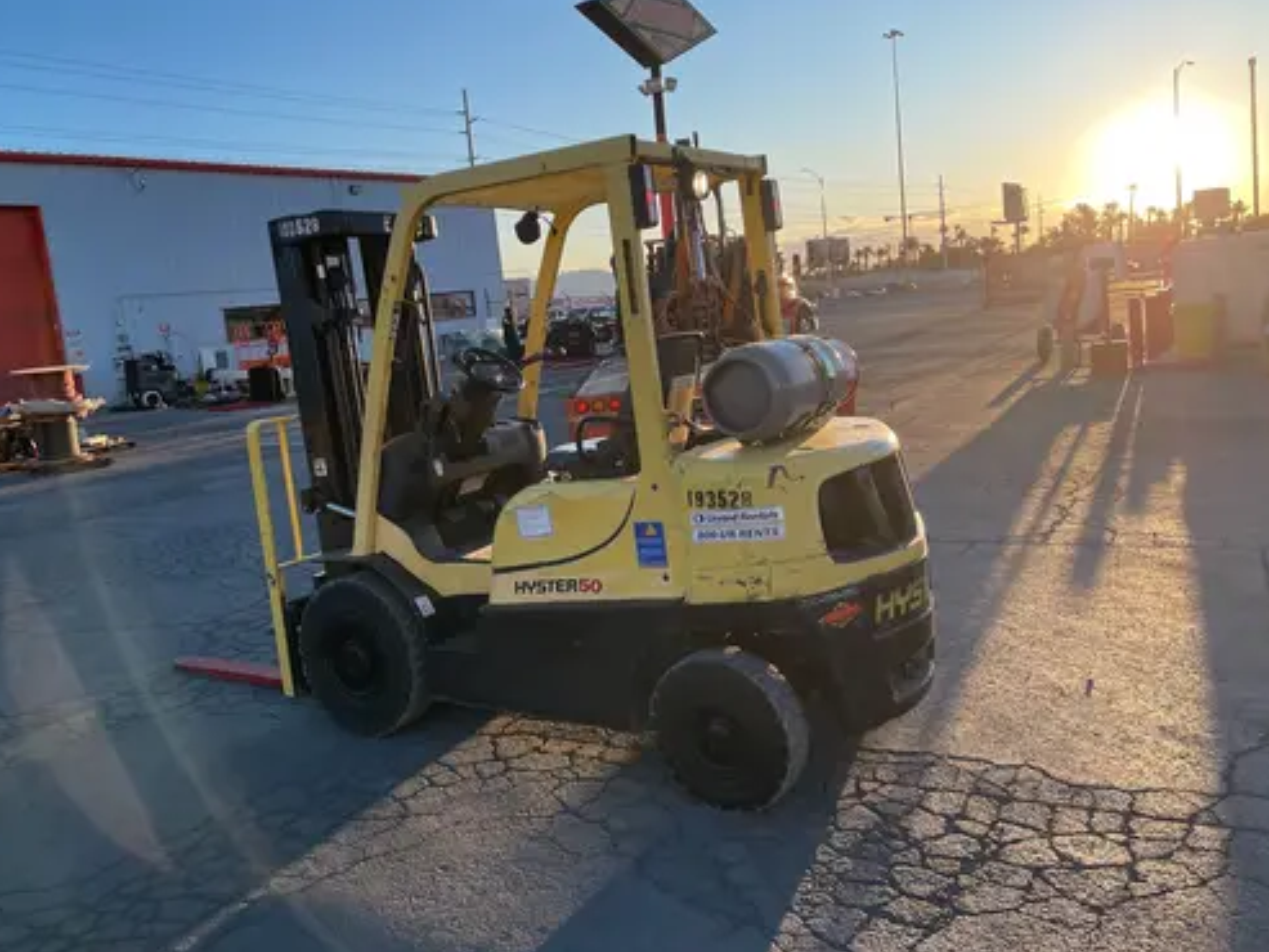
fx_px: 1063
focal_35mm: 29
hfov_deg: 61.6
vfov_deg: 48.2
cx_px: 587
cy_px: 439
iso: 32
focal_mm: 4.2
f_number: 1.6
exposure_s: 1/1159
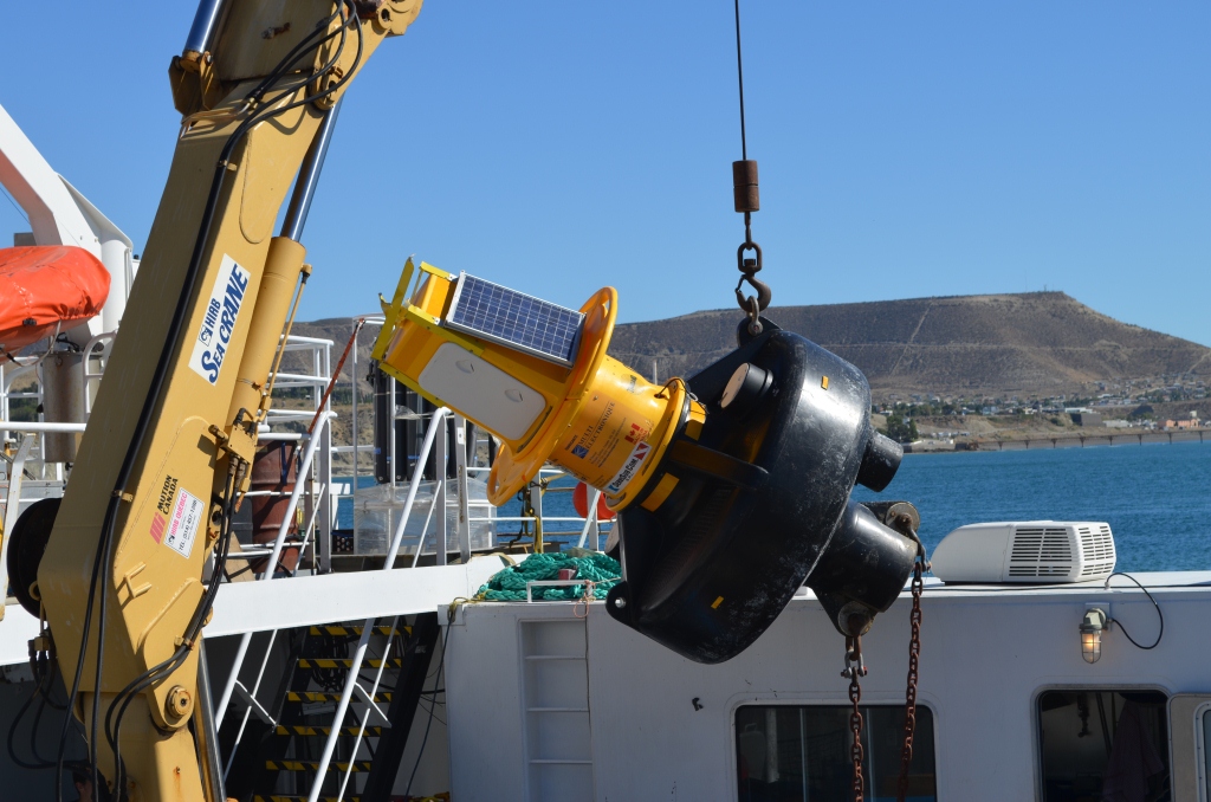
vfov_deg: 16.5
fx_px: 2769
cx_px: 606
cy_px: 401
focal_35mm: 82
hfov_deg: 24.7
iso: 100
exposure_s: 1/320
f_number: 9
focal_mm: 55
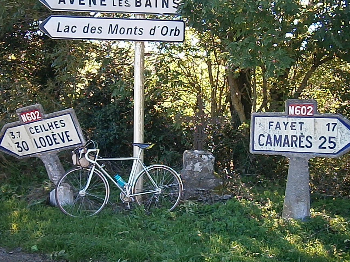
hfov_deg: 44.8
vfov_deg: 34.3
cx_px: 171
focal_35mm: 42
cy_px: 149
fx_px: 425
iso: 320
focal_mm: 6.4
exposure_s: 1/40
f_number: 8.7
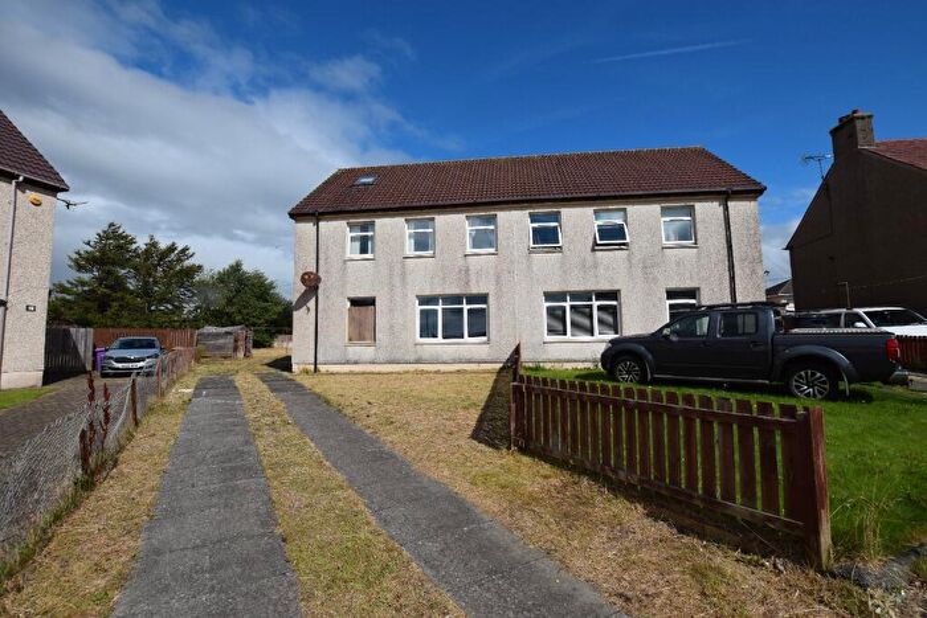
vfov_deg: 77.4
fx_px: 386
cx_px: 464
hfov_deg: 100.4
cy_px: 309
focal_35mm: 15
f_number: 10
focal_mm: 10
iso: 200
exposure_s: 1/400
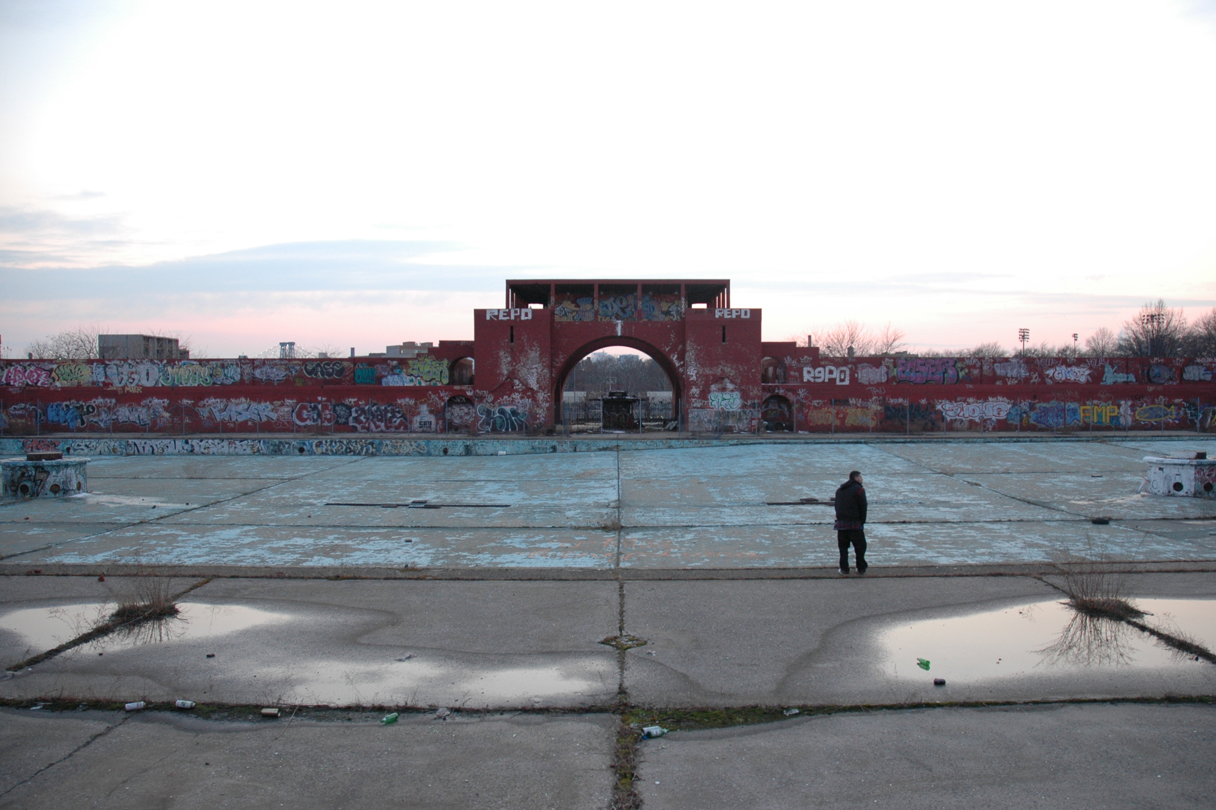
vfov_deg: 46.4
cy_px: 410
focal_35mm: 28
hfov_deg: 65.5
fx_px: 946
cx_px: 622
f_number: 3.5
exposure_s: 1/20
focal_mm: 18
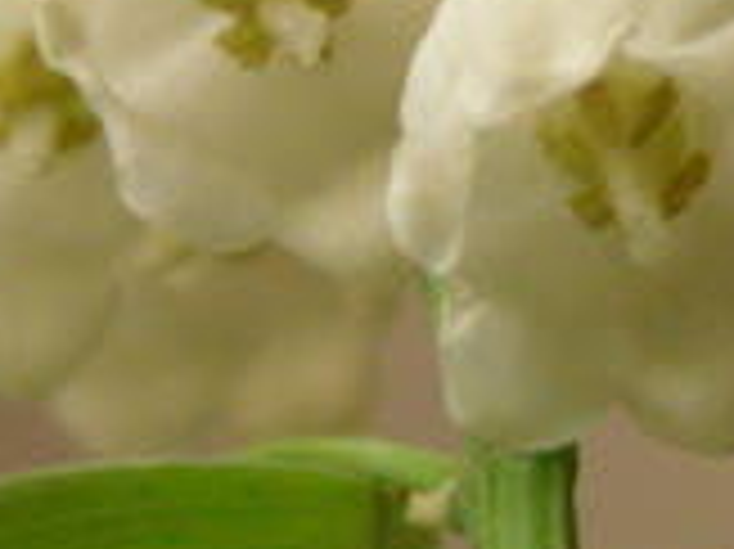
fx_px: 5827
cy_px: 148
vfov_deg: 5.4
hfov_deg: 7.2
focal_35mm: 275
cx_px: 464
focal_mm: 11.7
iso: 200
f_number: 3.5
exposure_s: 1/14.7
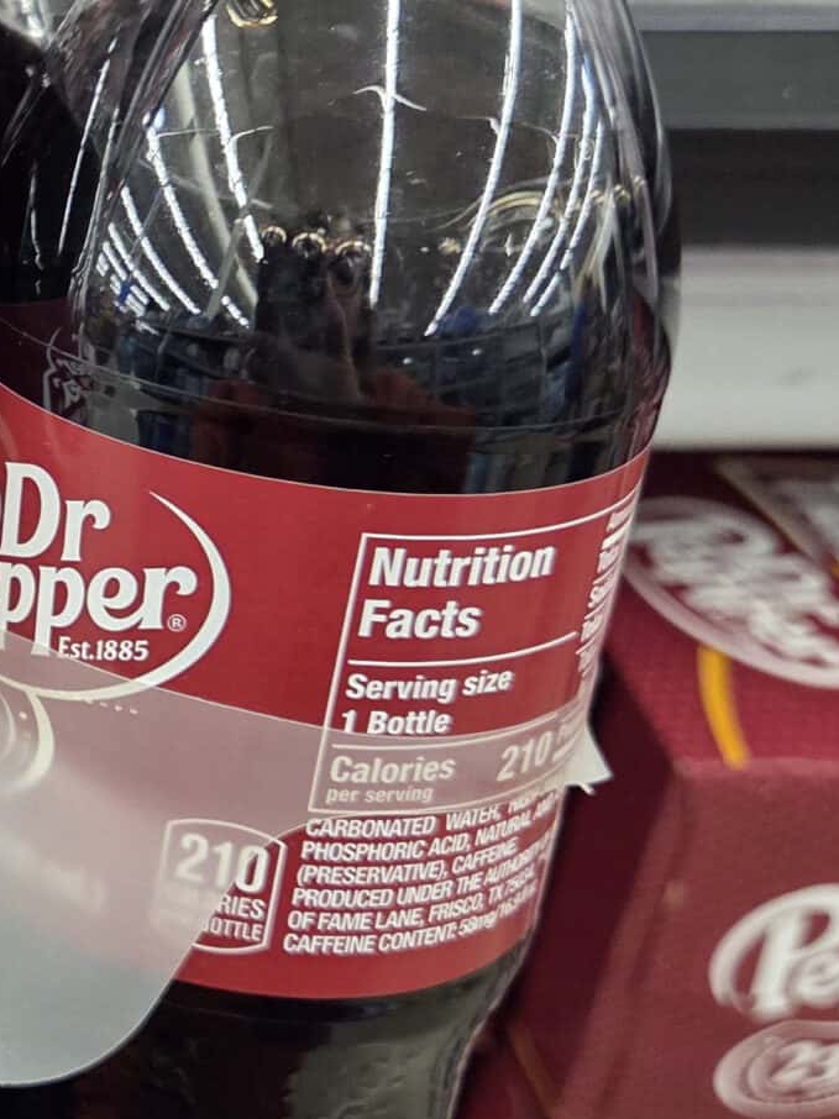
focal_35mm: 65
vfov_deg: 29.8
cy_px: 455
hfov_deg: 20.2
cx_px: -315
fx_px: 2102
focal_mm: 5.4
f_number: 1.8
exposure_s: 1/120
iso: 500
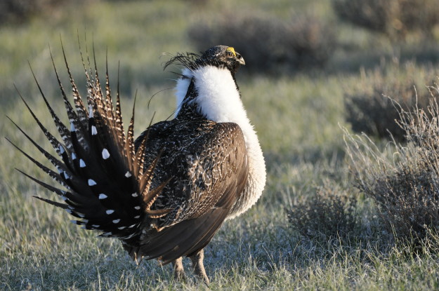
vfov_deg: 2.0
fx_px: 8220
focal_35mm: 675
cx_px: 220
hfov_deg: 3.1
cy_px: 146
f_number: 6.3
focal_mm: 450
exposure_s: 1/640
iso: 800
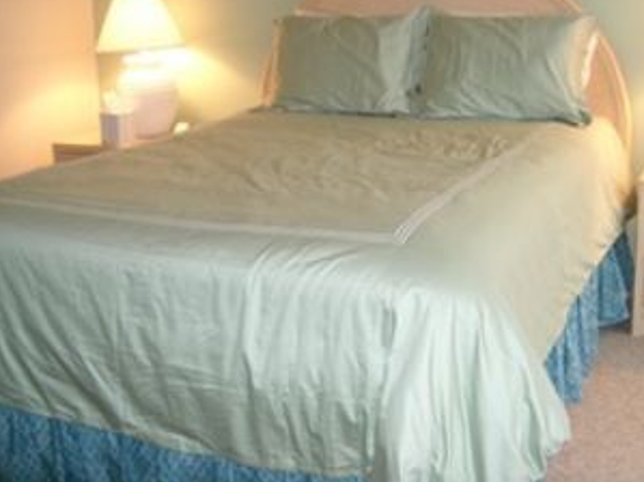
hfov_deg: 39.5
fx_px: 893
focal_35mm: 48
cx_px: 392
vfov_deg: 30.2
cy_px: 196
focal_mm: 8
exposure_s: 1/50
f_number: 2.8
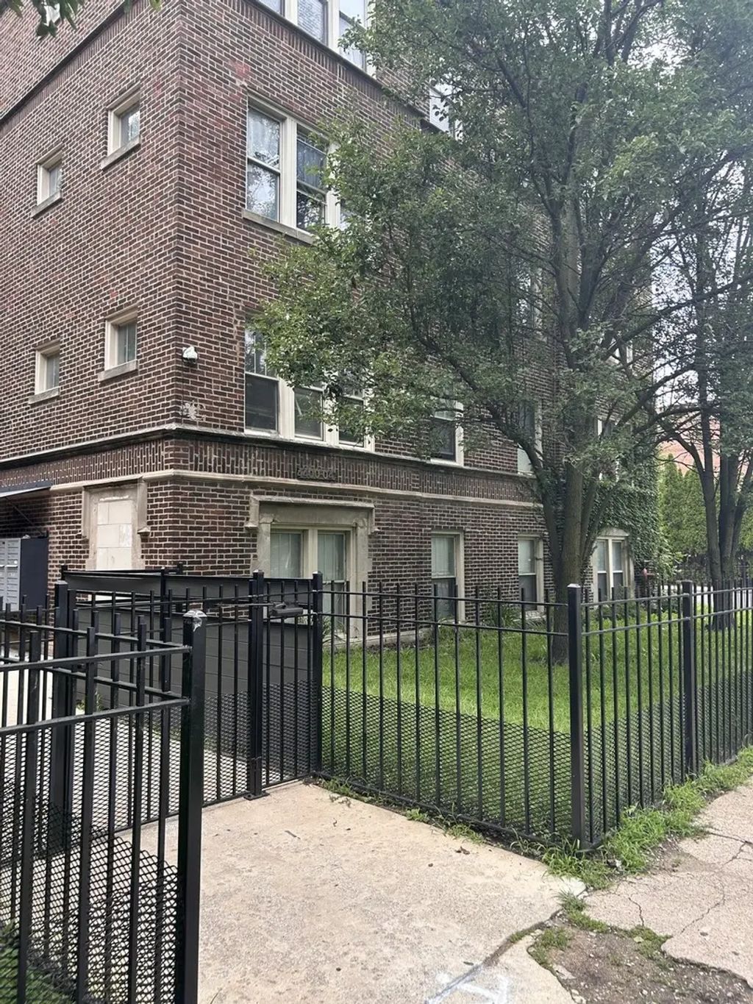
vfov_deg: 67.3
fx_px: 754
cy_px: 502
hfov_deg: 53.1
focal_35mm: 26
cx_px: 376
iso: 40
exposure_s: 1/274
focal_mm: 5.7
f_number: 1.5
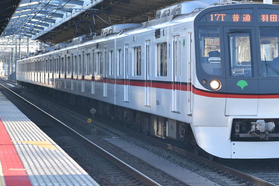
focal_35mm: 171
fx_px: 1323
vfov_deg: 8.0
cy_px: 77
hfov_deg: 12.0
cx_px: 181
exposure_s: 1/100
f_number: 6.3
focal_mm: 85
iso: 200
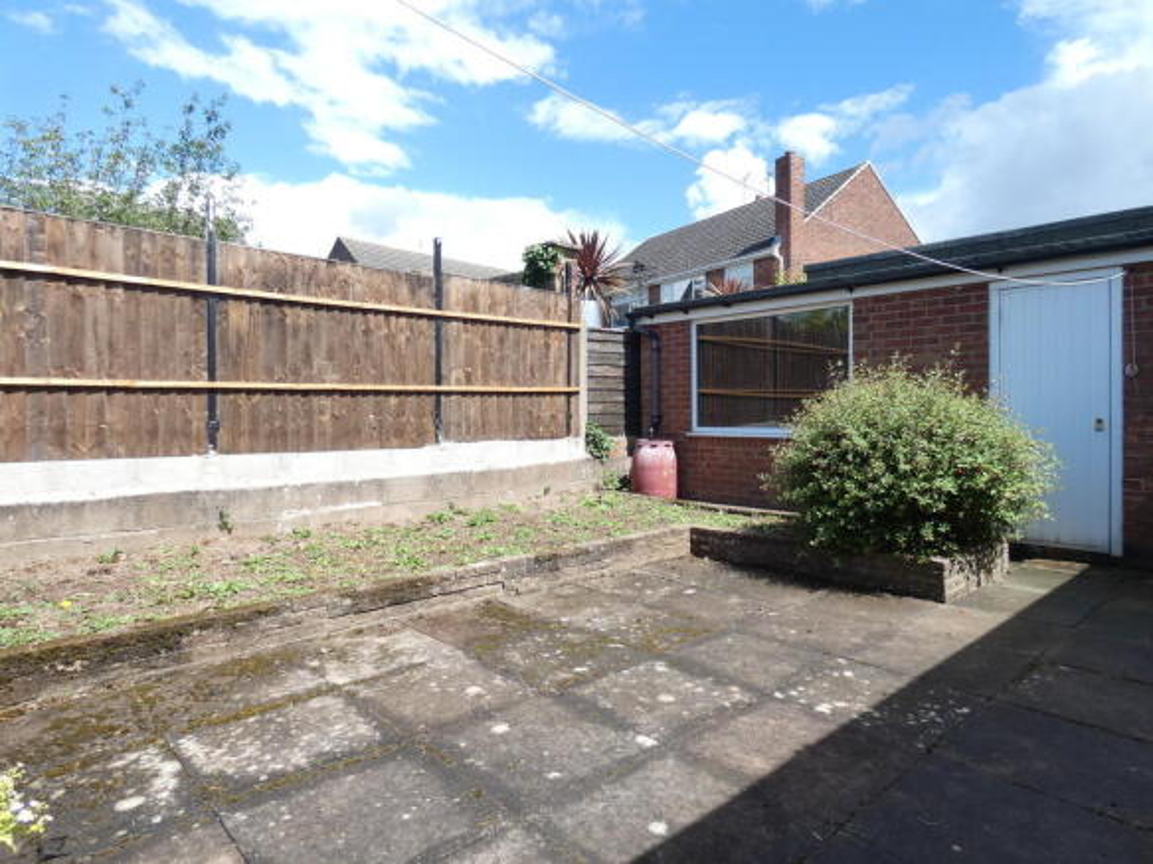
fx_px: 666
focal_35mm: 20
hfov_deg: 81.8
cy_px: 432
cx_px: 576
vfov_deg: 66.0
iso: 80
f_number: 2.8
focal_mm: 3.6
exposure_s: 1/800
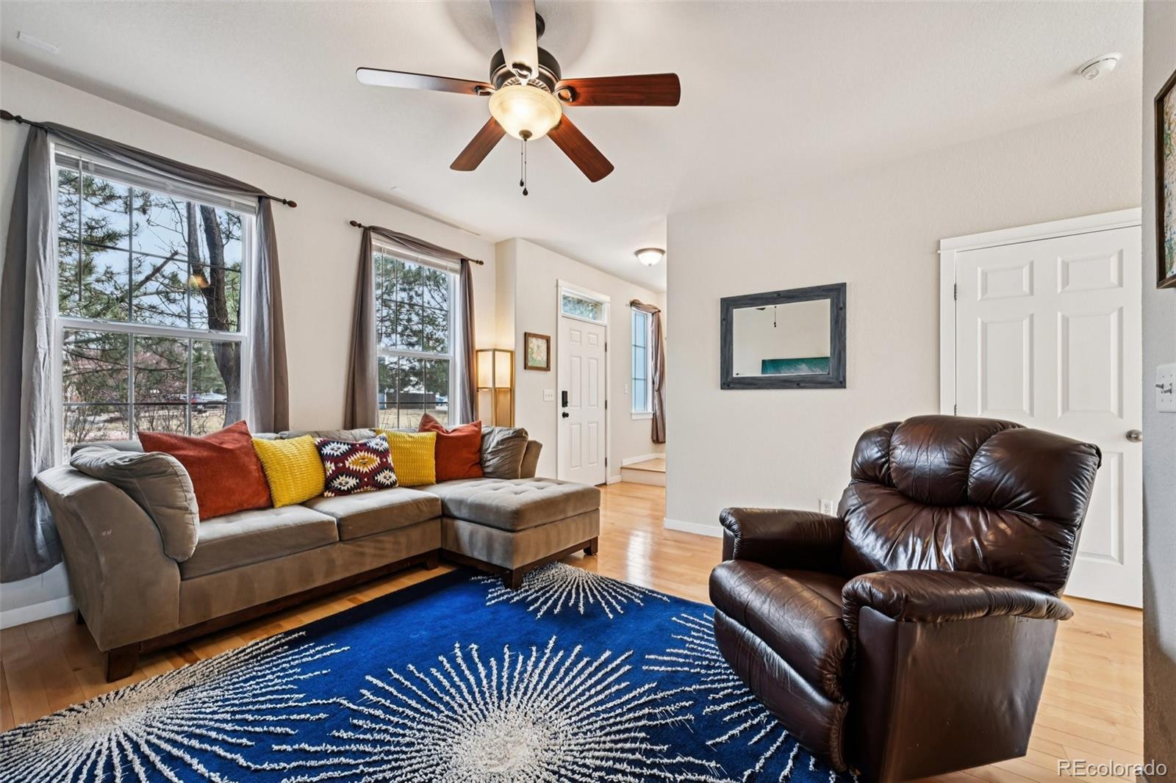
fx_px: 457
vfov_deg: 81.2
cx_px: 588
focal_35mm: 14
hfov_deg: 104.3
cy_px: 392
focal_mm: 14
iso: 400
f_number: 11
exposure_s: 1/8
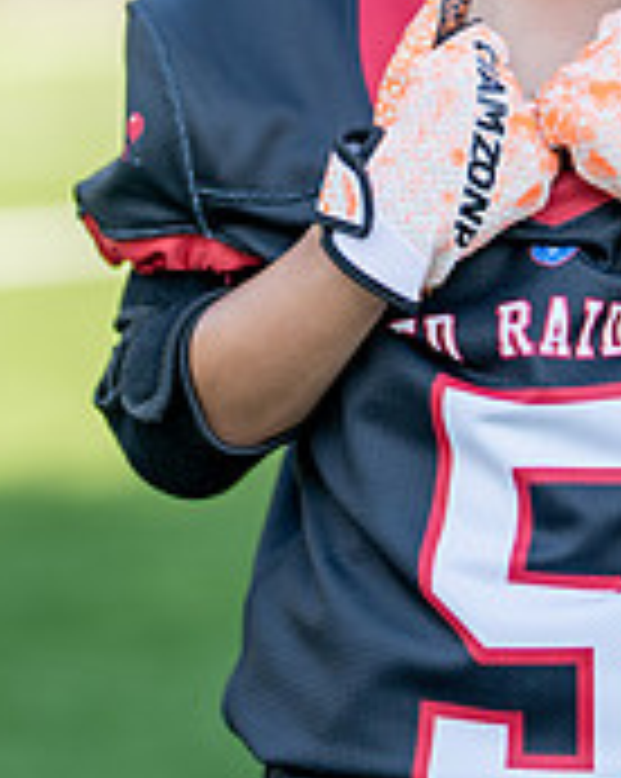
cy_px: 20
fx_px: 4327
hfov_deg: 8.2
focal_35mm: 188
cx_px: 545
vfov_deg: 10.2
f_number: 1.2
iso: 100
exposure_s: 1/1600
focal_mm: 50
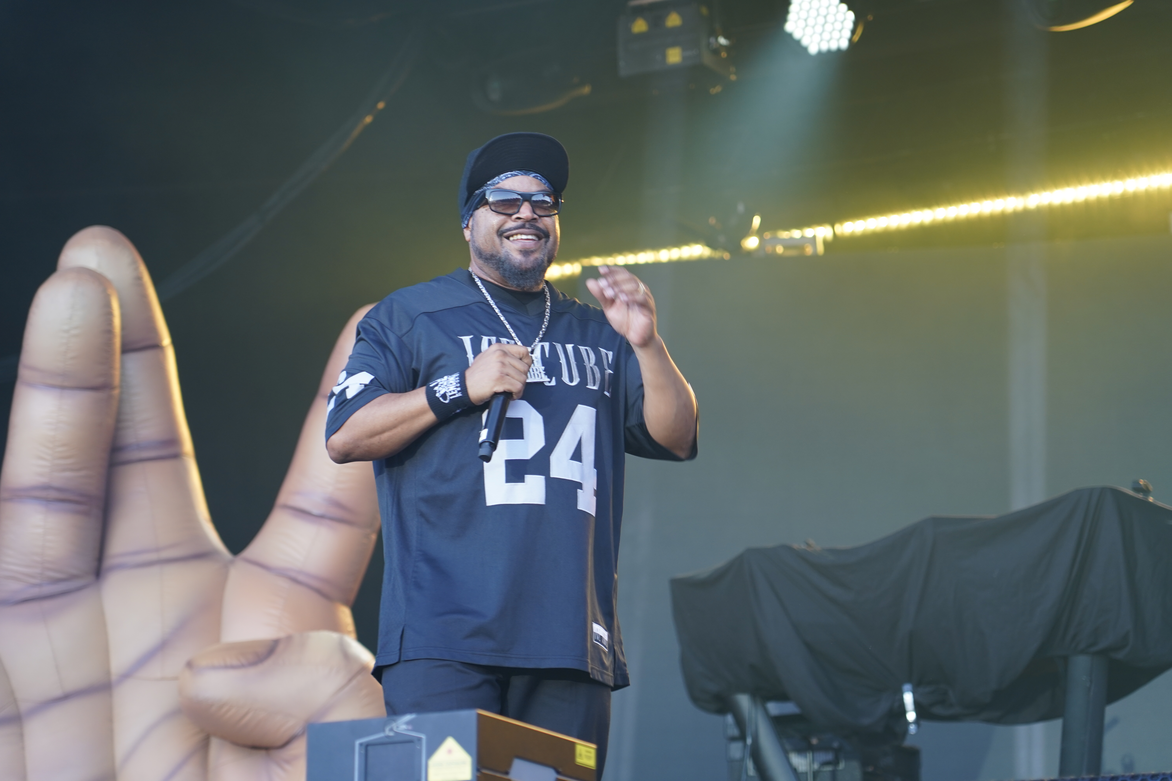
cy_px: 390
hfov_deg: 19.5
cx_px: 586
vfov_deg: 13.0
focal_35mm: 105
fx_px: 3418
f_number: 4
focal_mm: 105
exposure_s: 1/160
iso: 400
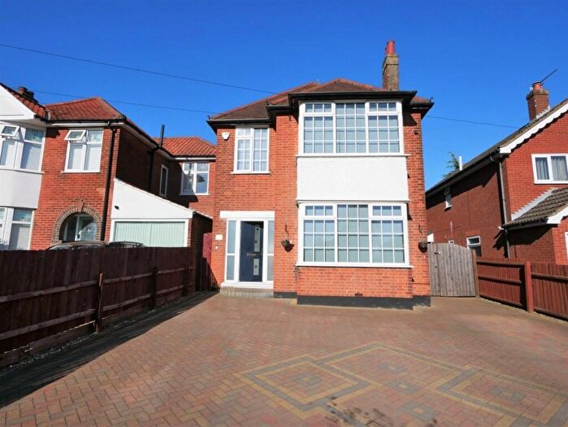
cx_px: 284
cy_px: 214
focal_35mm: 20
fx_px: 328
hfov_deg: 81.7
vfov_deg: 66.0
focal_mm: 10
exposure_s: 1/500
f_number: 9
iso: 200
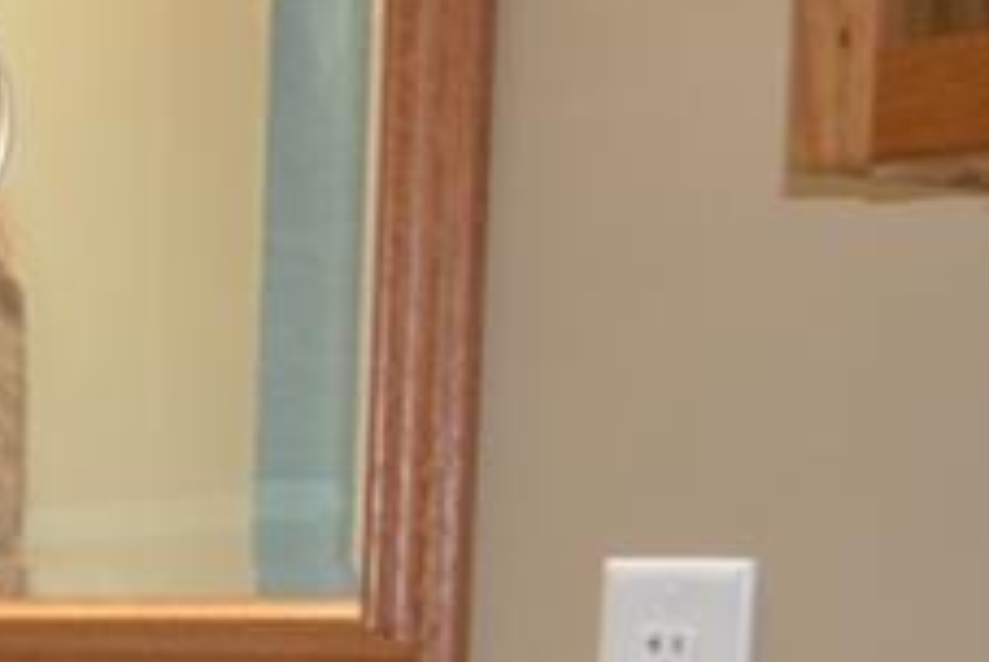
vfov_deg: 9.5
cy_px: 1320
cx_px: -623
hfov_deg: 13.9
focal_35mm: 135
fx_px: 3713
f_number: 3.8
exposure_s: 1/60
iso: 640
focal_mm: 20
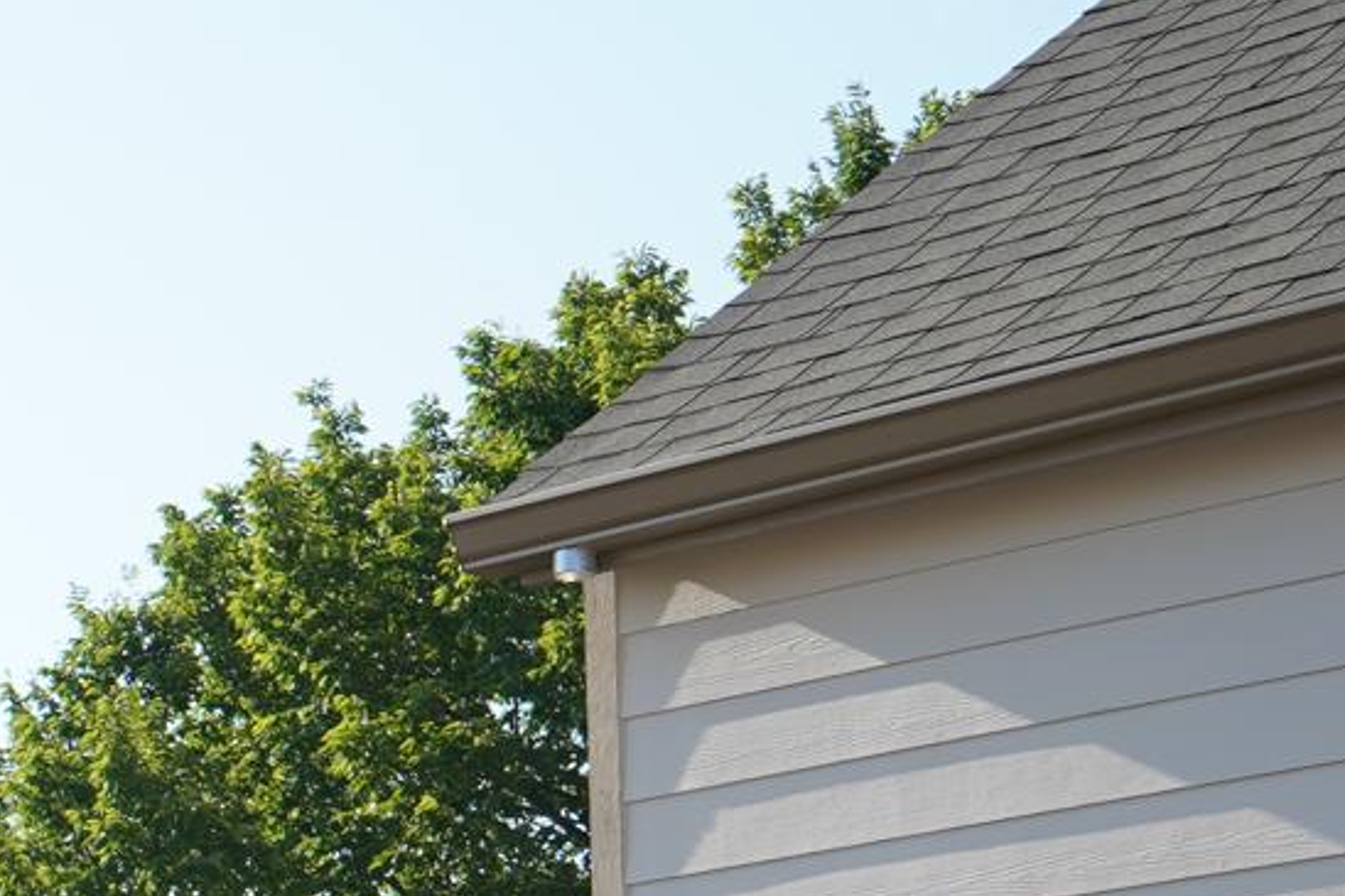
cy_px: 1399
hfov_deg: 12.0
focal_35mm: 149
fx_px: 5565
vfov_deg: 8.9
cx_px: -1485
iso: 100
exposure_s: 1/200
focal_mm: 34
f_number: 6.3
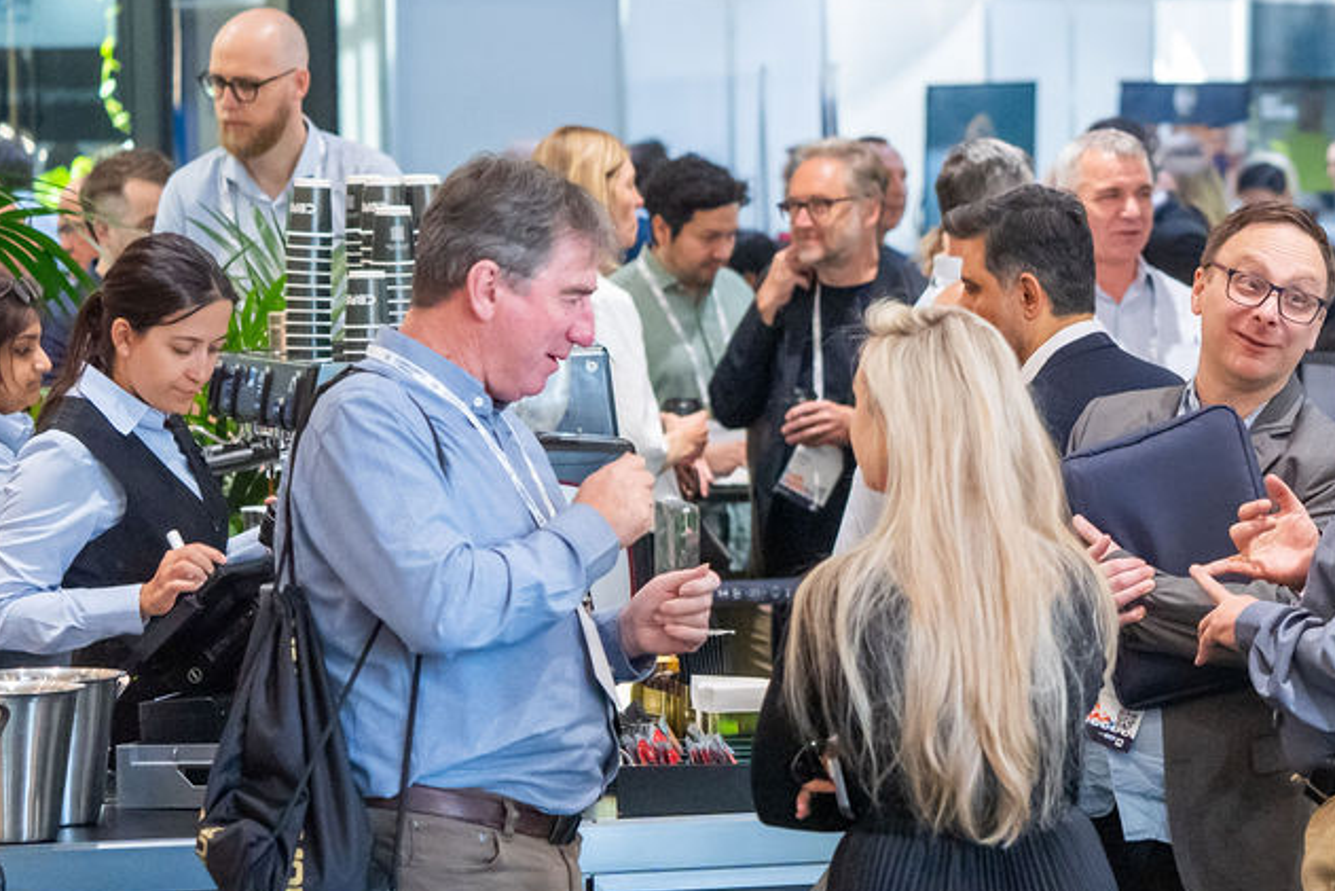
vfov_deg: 7.5
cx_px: 1072
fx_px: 6750
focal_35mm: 182
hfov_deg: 11.3
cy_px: 517
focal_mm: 111
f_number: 4.5
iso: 8000
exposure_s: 1/250
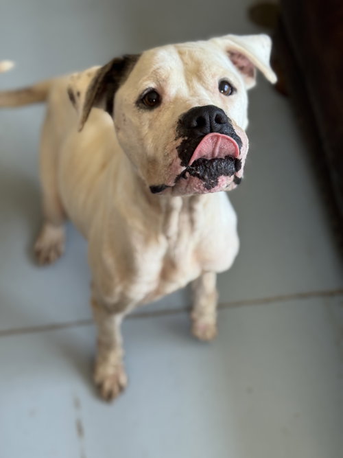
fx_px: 634
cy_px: 229
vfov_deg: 39.7
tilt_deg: -57.3
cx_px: 172
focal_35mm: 48
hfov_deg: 30.3
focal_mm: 6.76
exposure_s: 1/60
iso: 50
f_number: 1.78
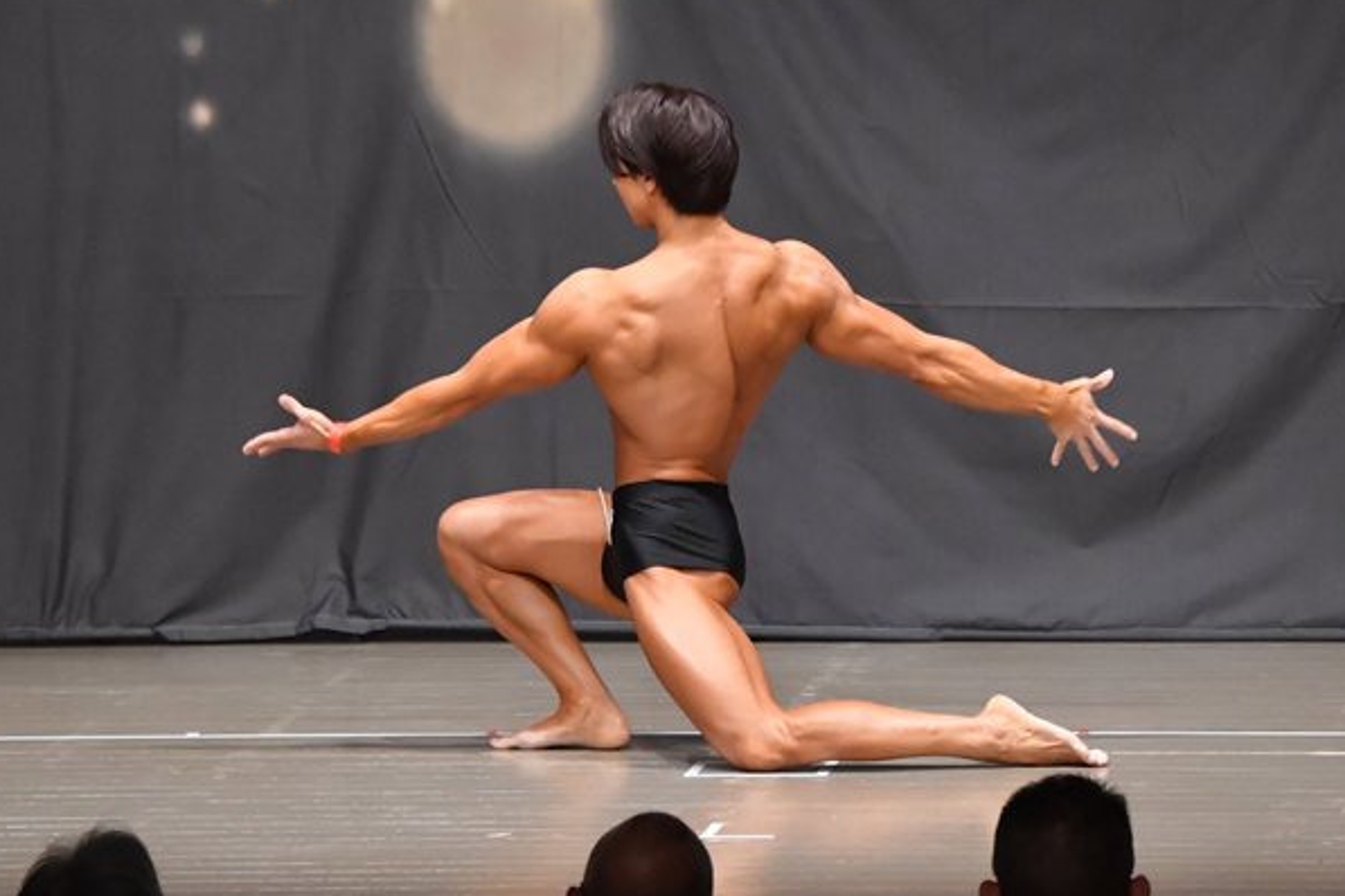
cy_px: 405
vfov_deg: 4.7
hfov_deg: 7.1
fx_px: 10909
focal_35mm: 292
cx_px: 844
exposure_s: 1/400
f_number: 5.6
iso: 8000
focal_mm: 150
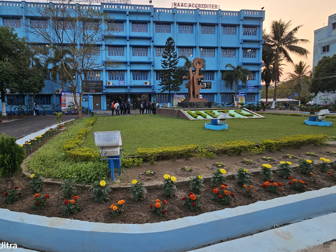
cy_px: 115
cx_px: 135
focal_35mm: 16
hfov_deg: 93.3
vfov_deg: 77.9
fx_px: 155
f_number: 2.2
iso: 50
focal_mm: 2.2
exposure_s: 1/136
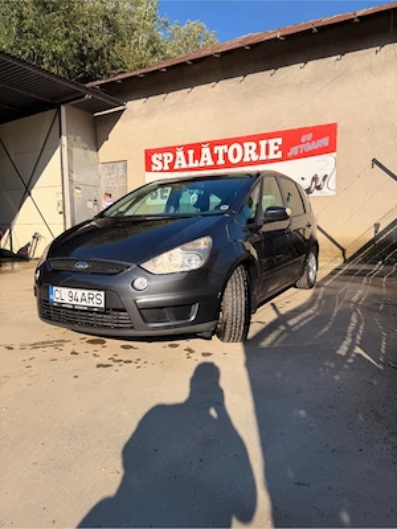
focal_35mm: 24
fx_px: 367
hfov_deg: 56.8
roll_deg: +0.0
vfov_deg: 71.6
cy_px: 264
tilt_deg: -7.1
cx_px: 198
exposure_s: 1/4673
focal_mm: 6.76
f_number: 1.78
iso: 80
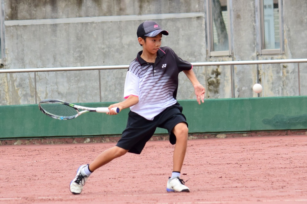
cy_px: 102
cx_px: 154
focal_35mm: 174
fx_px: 1483
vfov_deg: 7.9
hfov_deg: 11.8
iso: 500
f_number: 4.8
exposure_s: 1/1250
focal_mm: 116
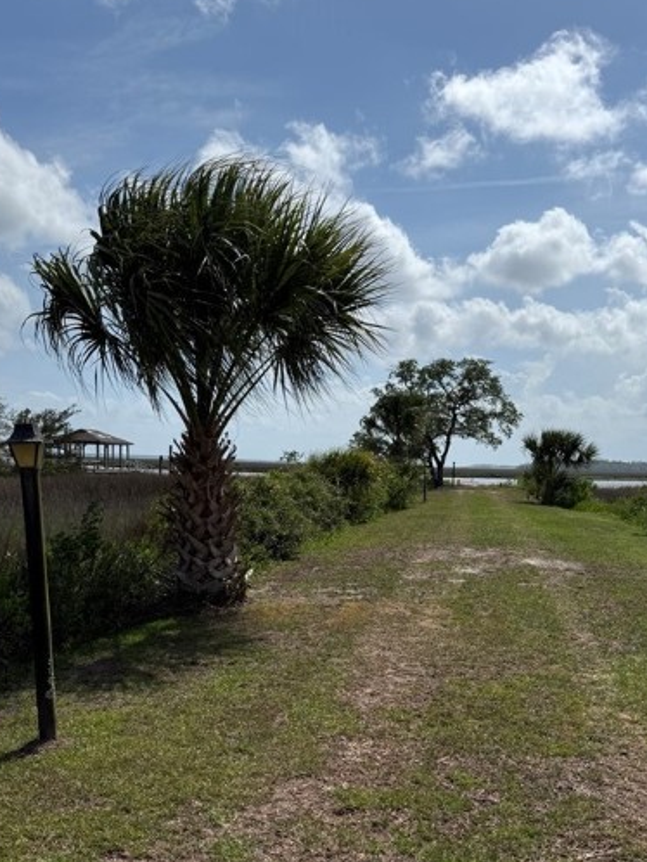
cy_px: 556
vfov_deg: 49.5
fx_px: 921
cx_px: 334
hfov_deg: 38.7
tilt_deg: -5.2
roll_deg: -2.2
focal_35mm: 37
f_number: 1.78
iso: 80
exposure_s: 1/10309
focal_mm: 6.76
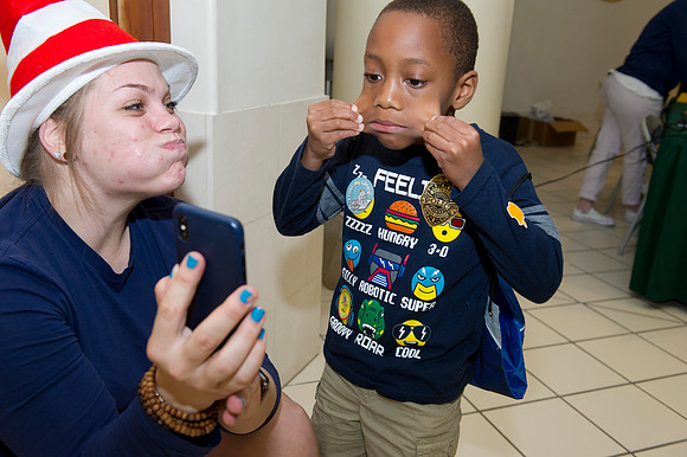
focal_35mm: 35
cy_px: 228
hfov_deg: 54.5
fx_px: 668
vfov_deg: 37.8
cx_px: 344
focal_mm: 35
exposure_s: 1/200
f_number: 5.6
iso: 1250
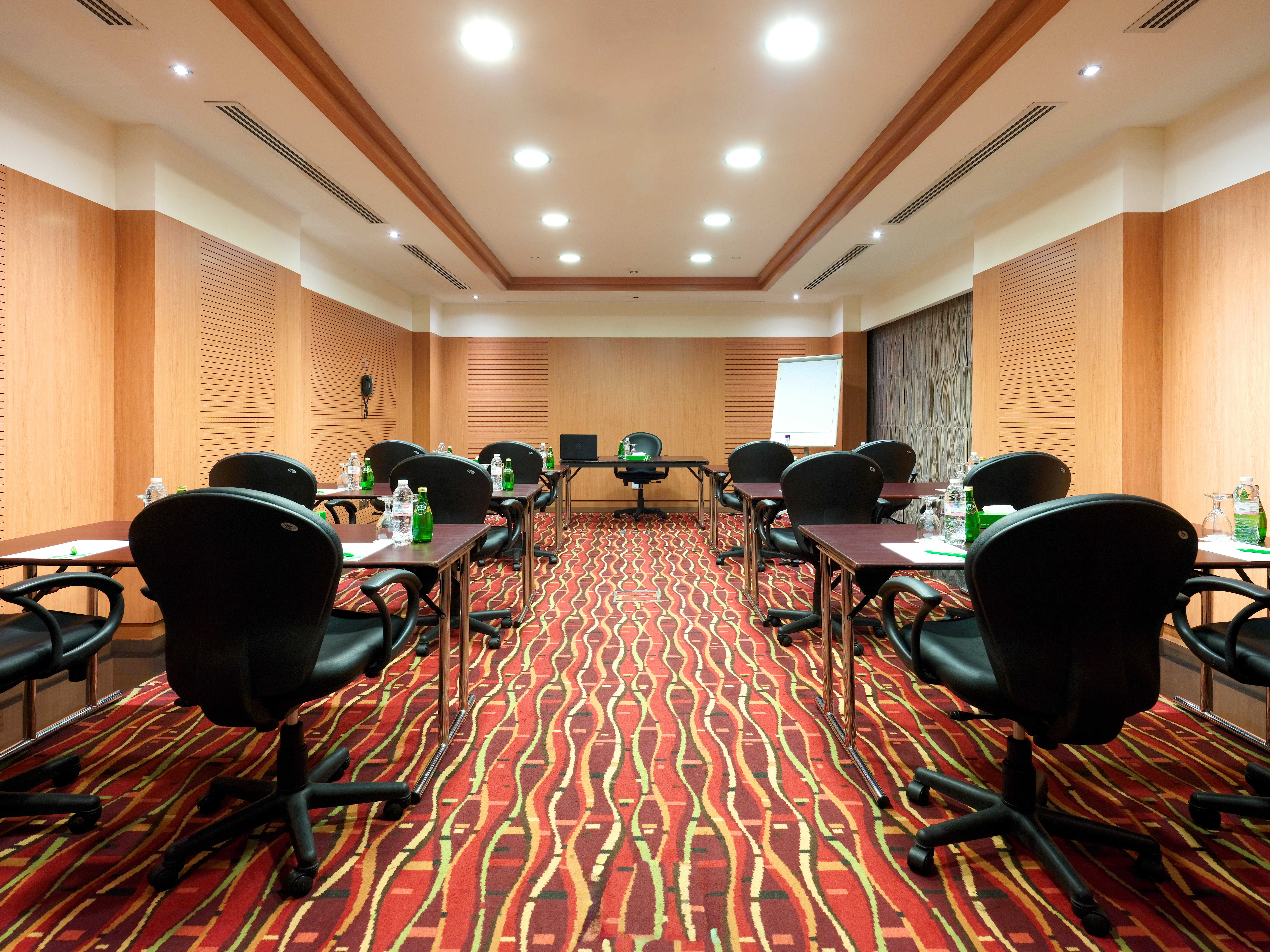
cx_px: 635
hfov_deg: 87.8
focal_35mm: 18
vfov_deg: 71.6
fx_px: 660
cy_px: 476
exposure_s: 1/2
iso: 400
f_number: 11
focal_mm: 23
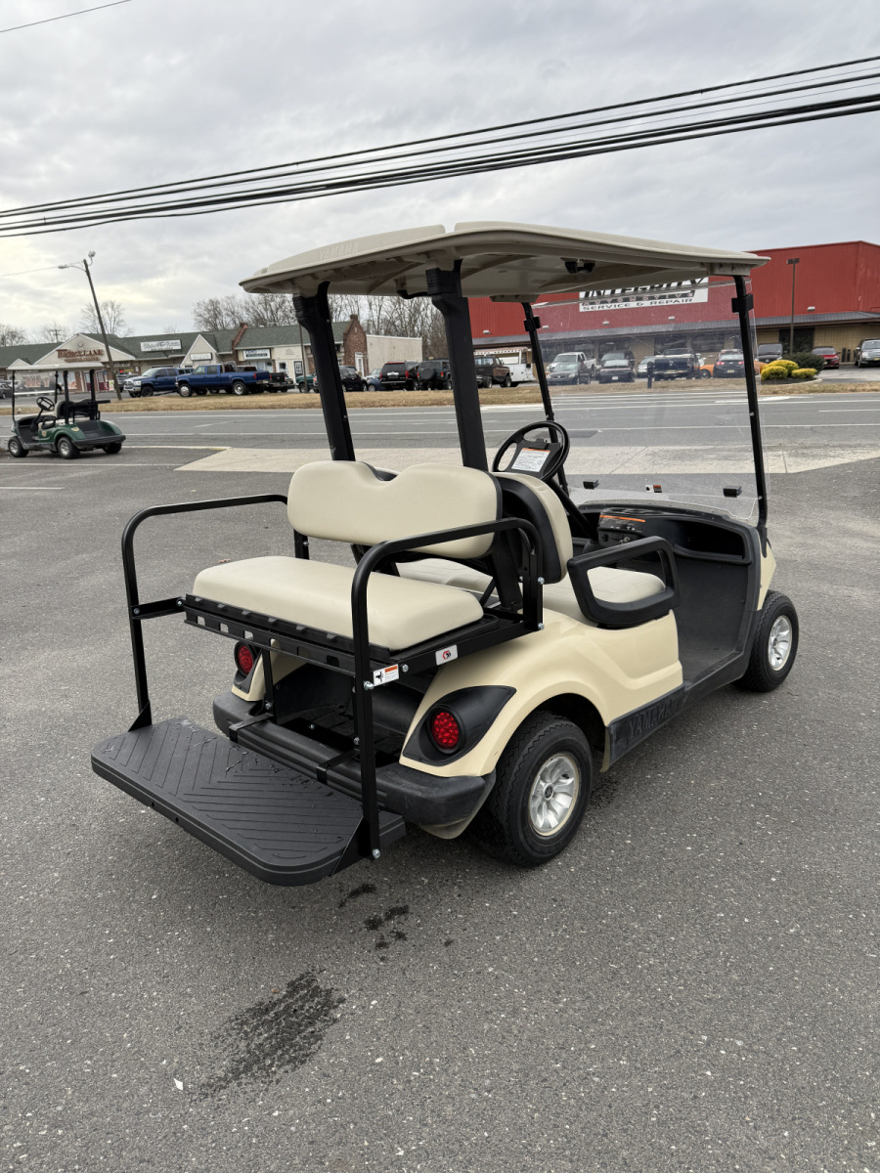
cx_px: 440
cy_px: 586
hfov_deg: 56.8
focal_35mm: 24
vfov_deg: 71.6
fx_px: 813
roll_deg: +3.0
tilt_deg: -13.7
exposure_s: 1/742
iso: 80
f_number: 1.78
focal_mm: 6.76
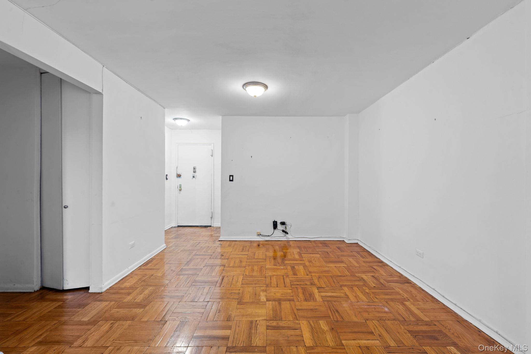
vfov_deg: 81.2
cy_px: 177
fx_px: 206
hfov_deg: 104.3
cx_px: 266
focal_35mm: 14
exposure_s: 1.3
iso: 250
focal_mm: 14
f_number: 10
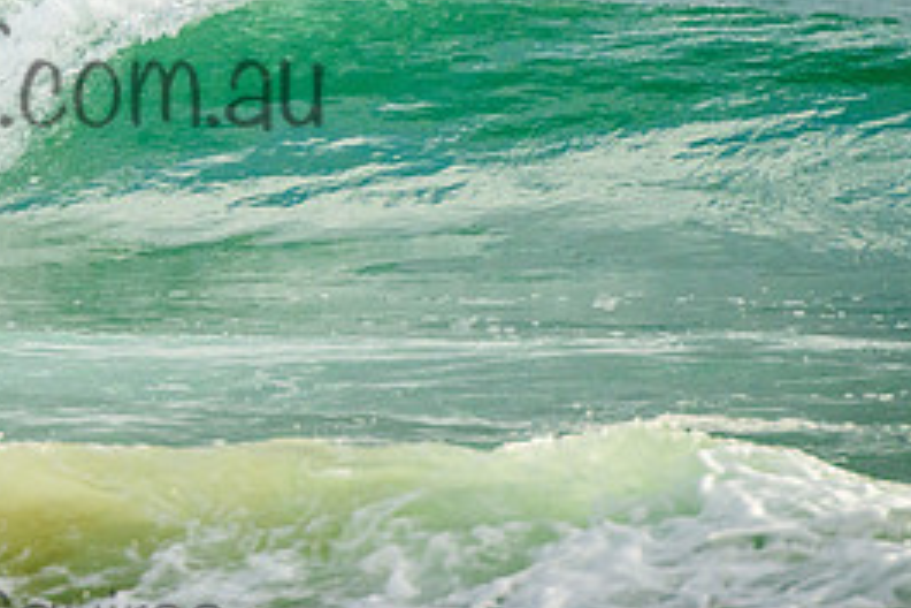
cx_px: -109
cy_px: 72
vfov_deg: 1.1
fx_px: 30617
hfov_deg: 1.7
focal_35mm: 1210
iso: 900
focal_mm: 400
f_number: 5.6
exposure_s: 1/2000
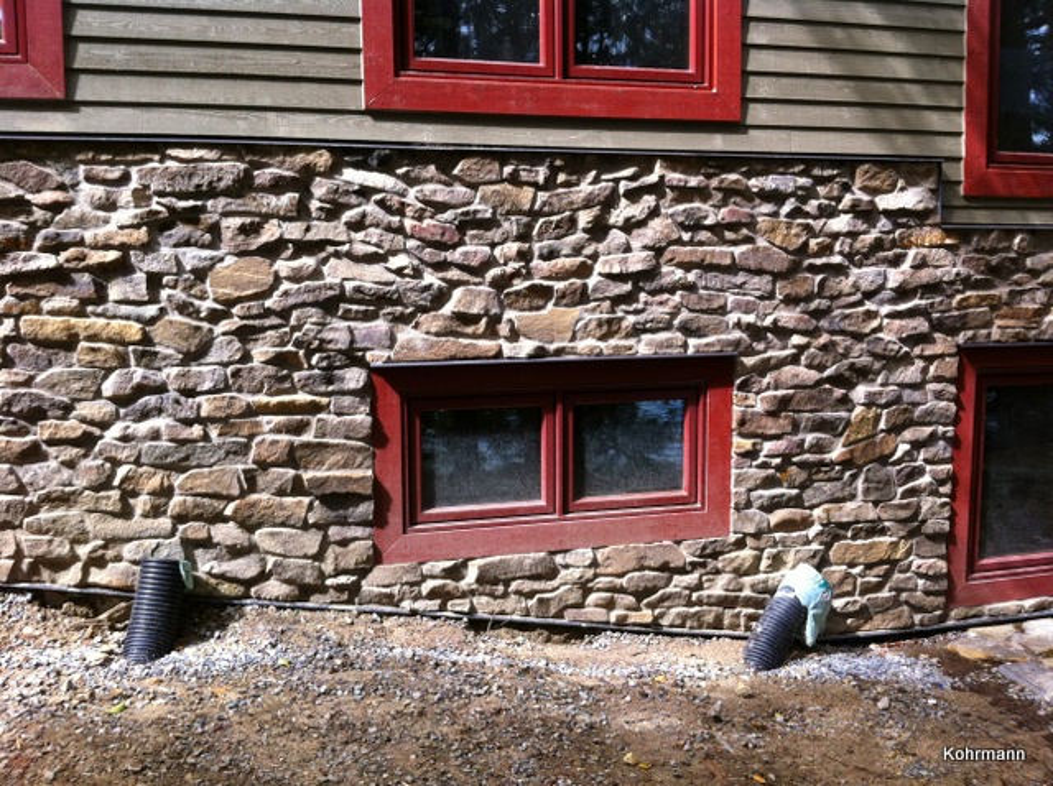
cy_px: 393
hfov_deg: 52.7
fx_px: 1063
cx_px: 526
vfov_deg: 40.6
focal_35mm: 35
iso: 80
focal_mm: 3.85
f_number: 2.8
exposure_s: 1/177
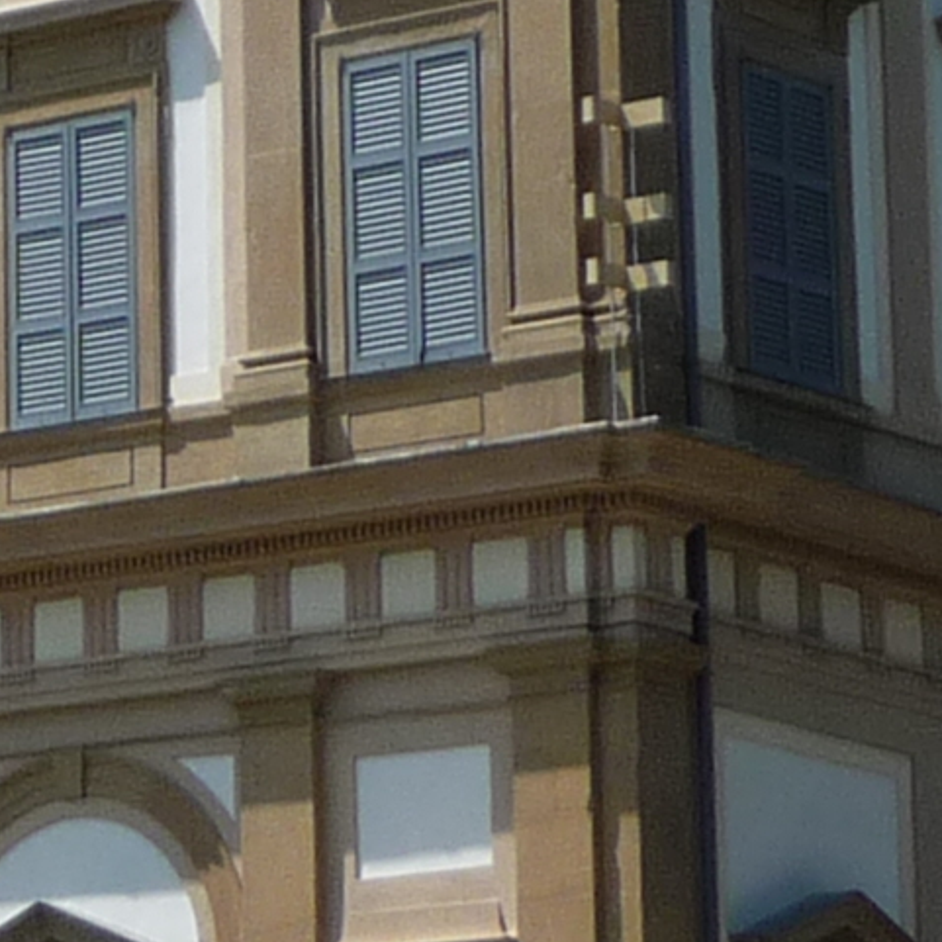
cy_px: 257
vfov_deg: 7.3
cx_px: -1361
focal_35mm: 240
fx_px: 7389
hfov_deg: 6.9
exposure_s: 1/1000
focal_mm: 6.7
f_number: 3.9
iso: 100
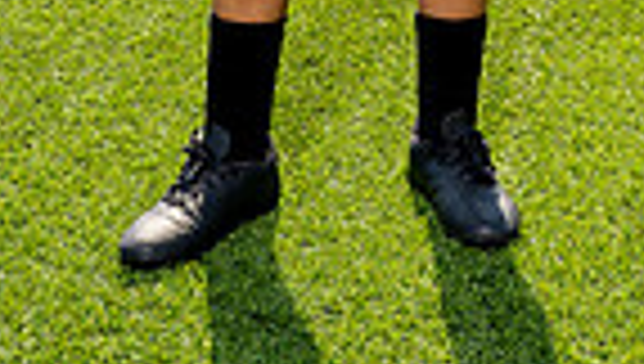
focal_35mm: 115
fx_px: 1967
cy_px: -535
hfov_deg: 18.6
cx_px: 392
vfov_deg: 9.4
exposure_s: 1/250
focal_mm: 35
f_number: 11
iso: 320
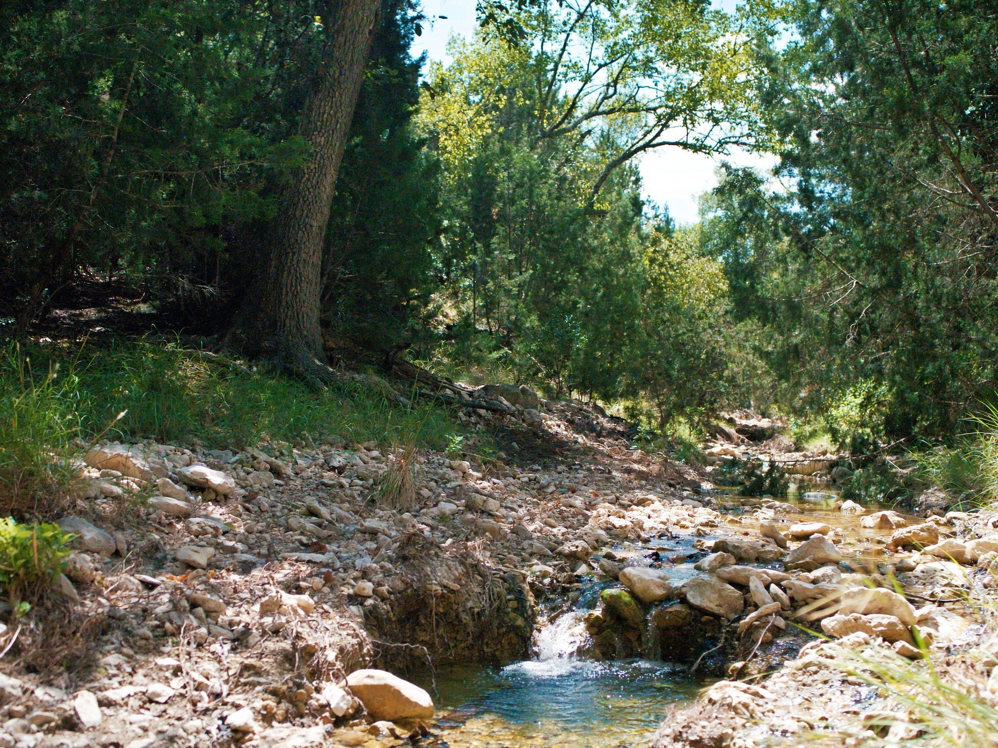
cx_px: 546
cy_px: 370
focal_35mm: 44
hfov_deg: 42.9
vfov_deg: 32.9
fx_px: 1268
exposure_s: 1/1000
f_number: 4.5
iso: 8000
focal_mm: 40
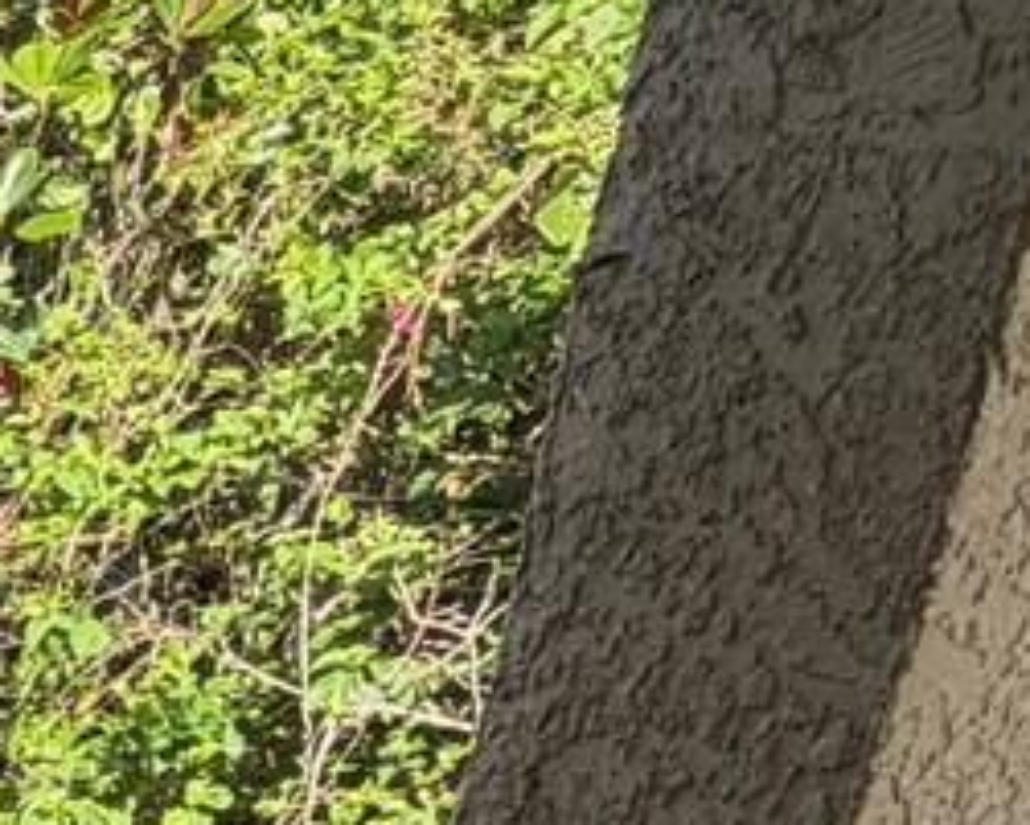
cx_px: -1444
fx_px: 2653
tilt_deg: -20.1
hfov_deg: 14.4
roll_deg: -0.1
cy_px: 1428
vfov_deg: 15.5
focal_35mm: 87
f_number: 2.2
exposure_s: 1/301
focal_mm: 2.22
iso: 50
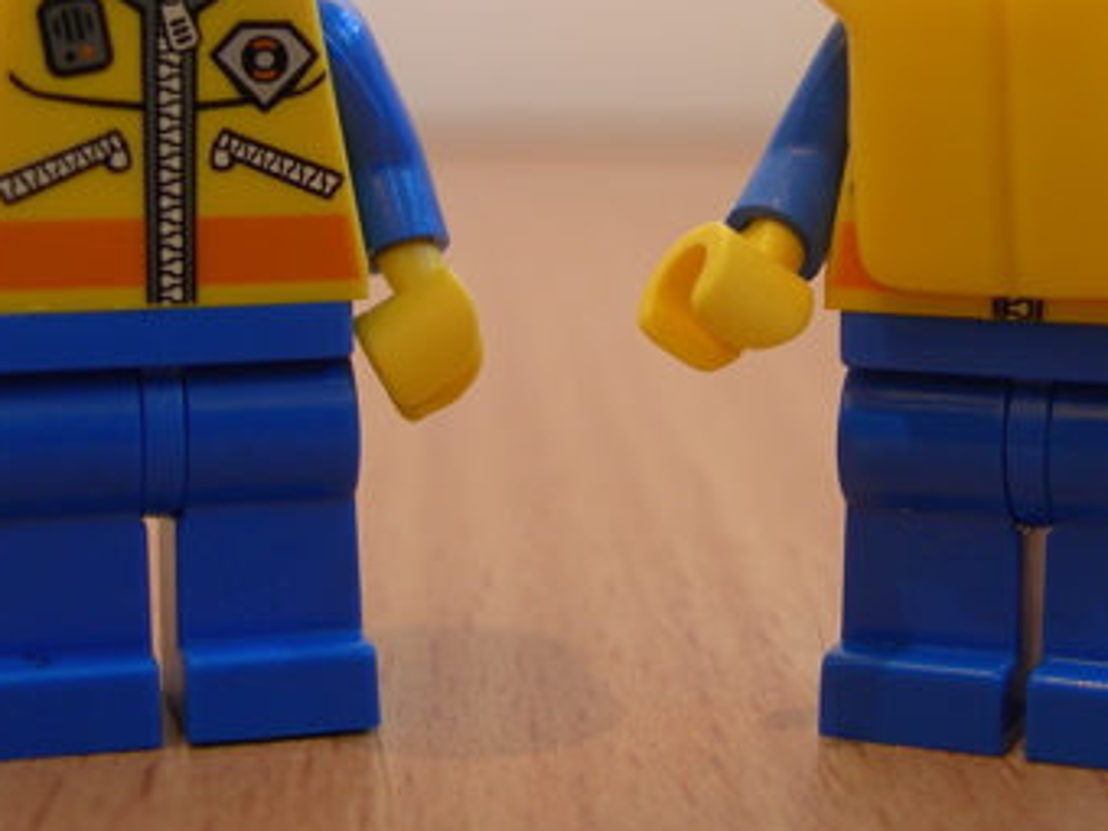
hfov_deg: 28.9
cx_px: 649
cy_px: 121
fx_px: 2145
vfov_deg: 21.5
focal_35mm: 67
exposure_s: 1/3.9
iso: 66
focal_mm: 7.8
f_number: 2.8
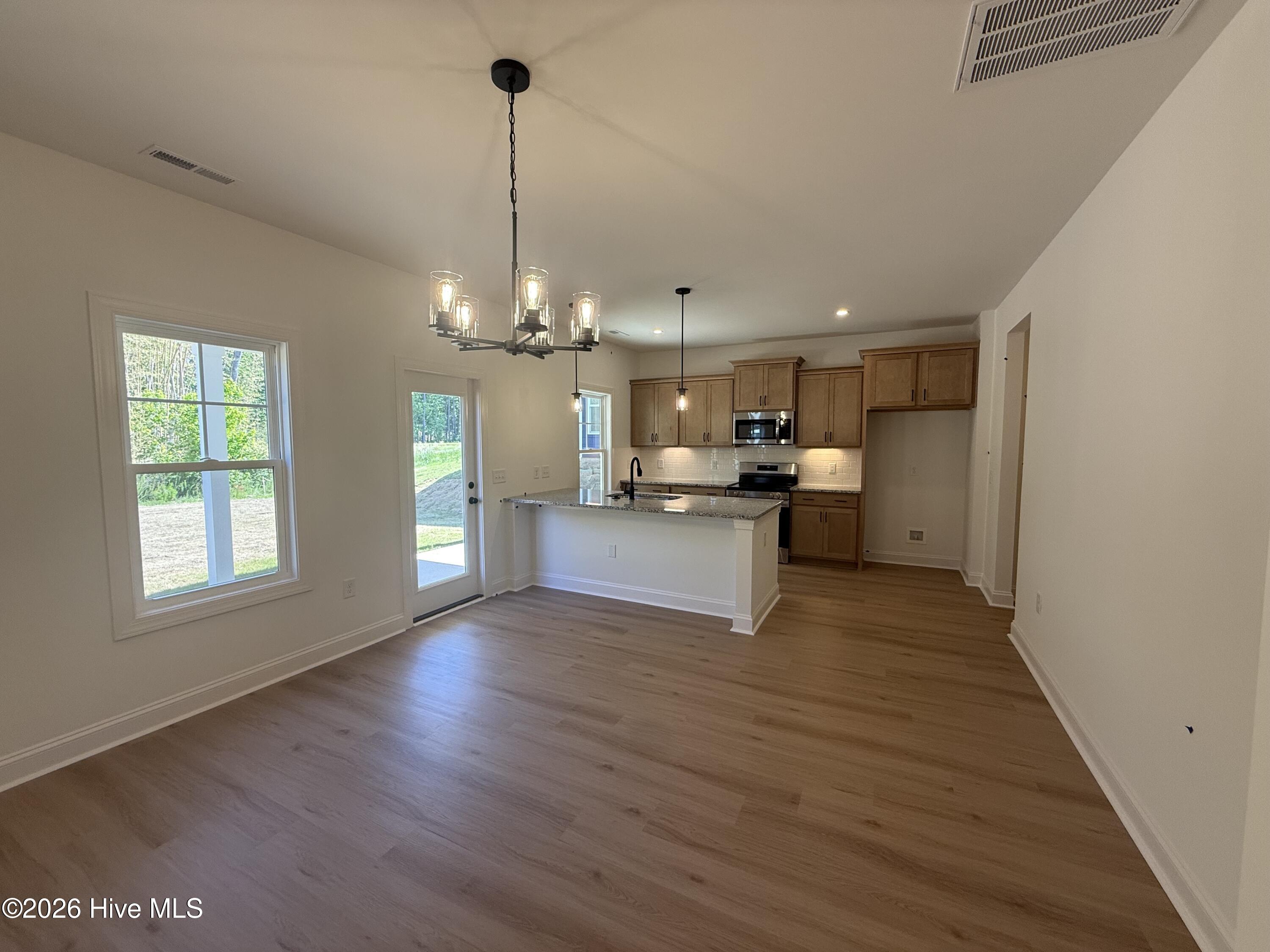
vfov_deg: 85.7
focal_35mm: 14
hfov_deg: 102.1
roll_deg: +0.2
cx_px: 635
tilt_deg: -3.8
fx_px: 514
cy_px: 476
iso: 80
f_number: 2.2
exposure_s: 1/120
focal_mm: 2.22
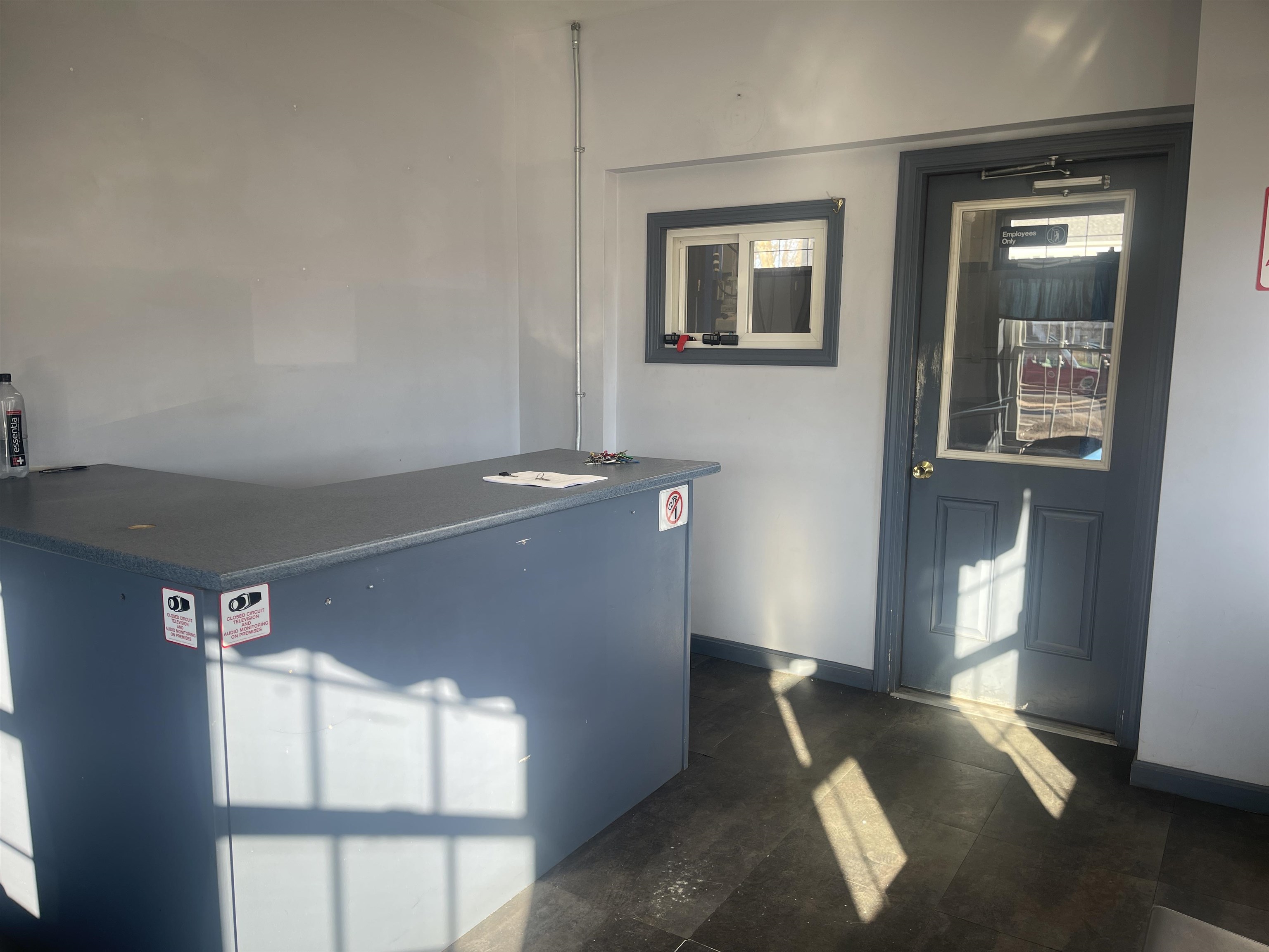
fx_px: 916
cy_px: 476
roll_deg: +0.3
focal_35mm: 25
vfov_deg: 54.9
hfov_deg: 69.4
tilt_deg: -9.9
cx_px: 634
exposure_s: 1/120
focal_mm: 5.1
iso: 32
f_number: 1.6
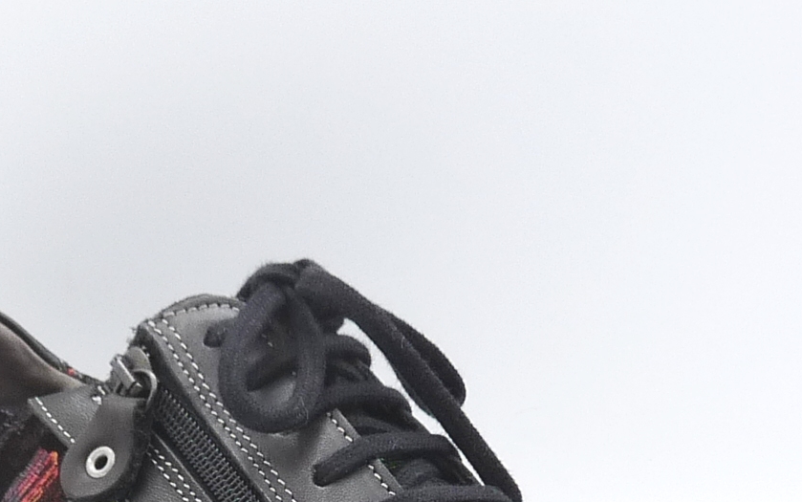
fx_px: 2121
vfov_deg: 13.2
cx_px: 294
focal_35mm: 97
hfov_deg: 21.4
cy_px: 564
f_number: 4
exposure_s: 1/100
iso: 100
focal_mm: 4.8
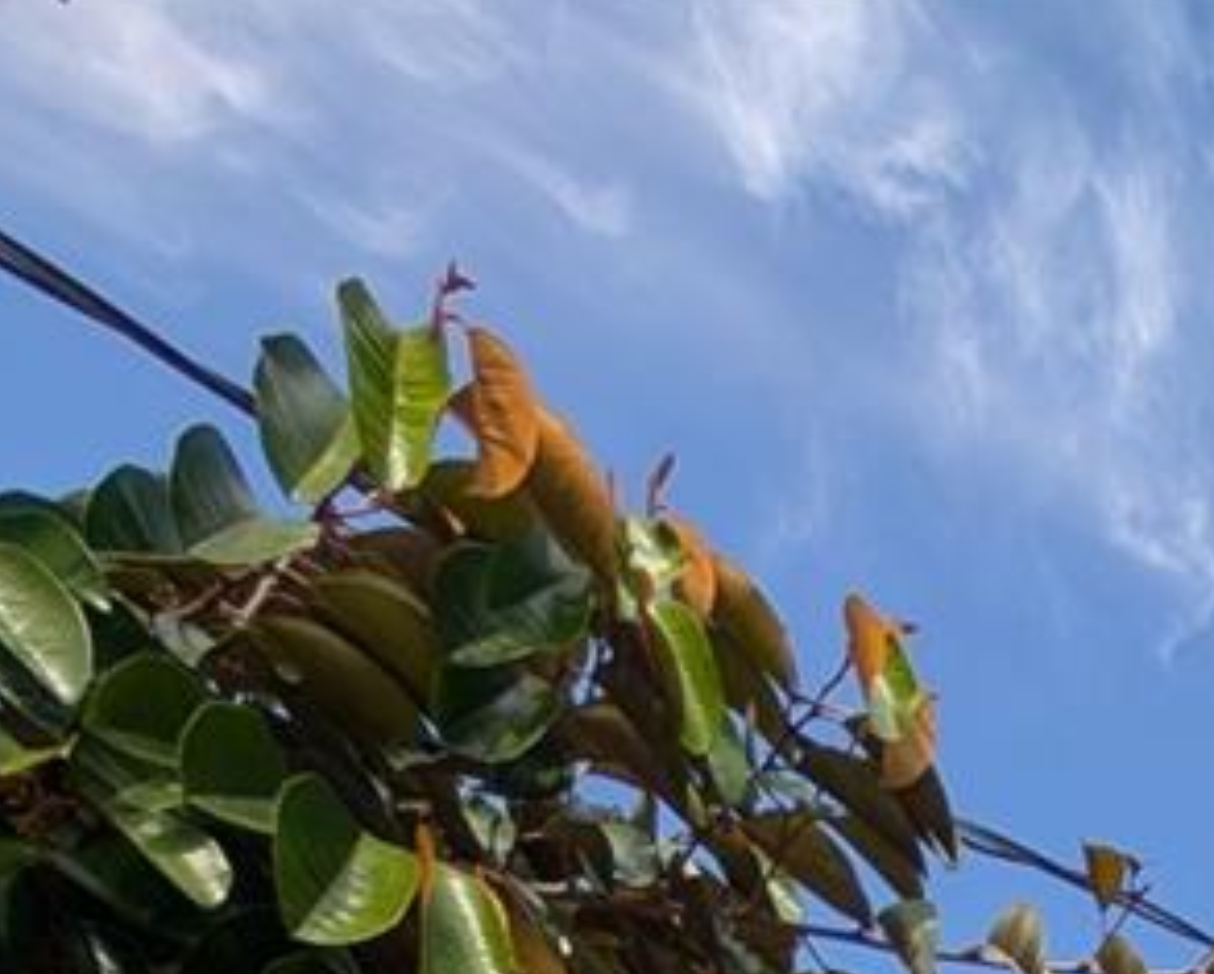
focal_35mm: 48
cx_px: 1755
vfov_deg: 14.2
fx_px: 1726
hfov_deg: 28.1
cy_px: 2462
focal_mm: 2.02
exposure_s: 1/2169
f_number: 1.7
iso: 54
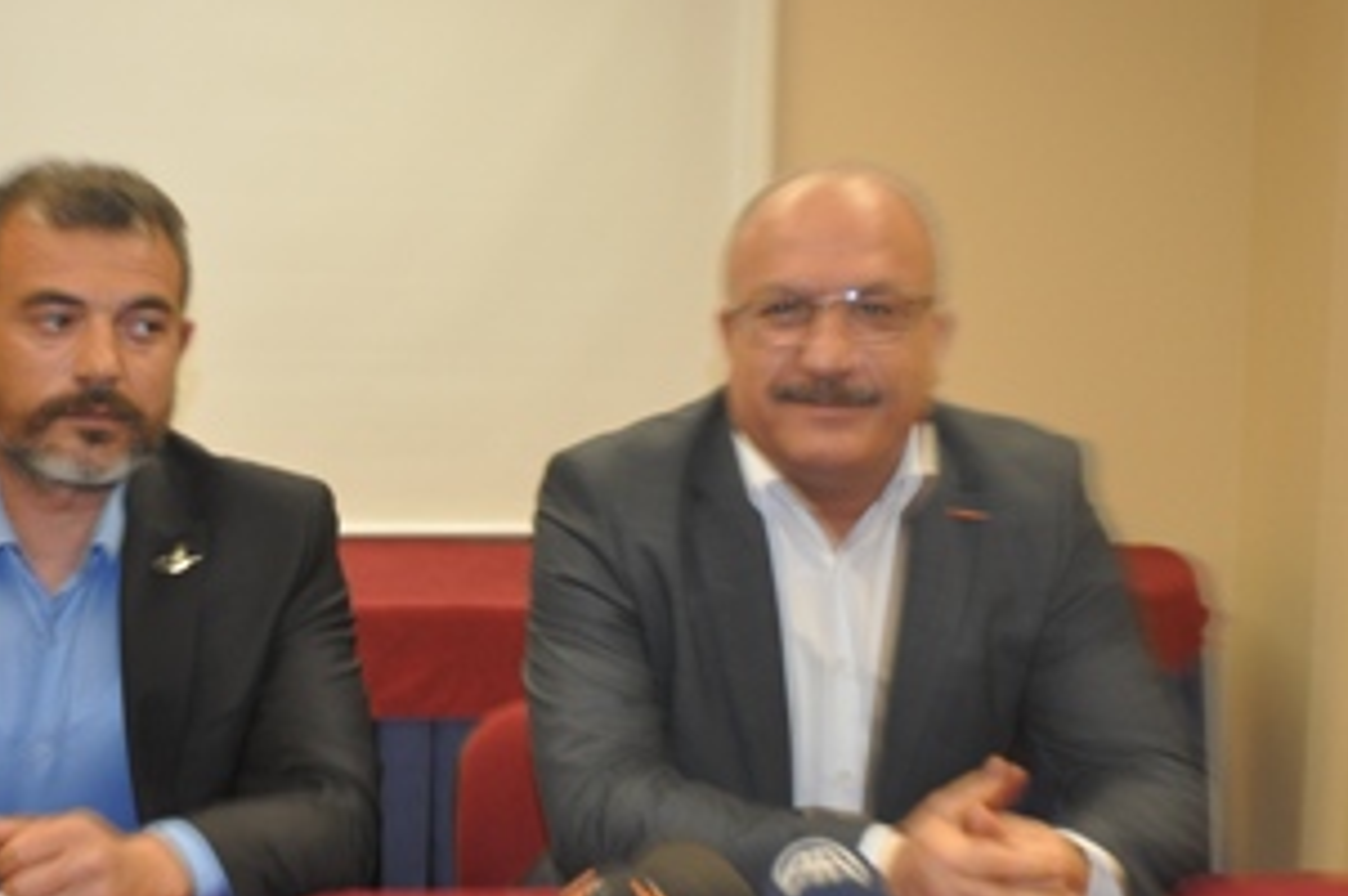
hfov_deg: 30.9
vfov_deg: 21.0
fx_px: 2422
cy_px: 435
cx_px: 443
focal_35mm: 65
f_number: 3.8
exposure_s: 1/60
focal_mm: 29
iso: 800
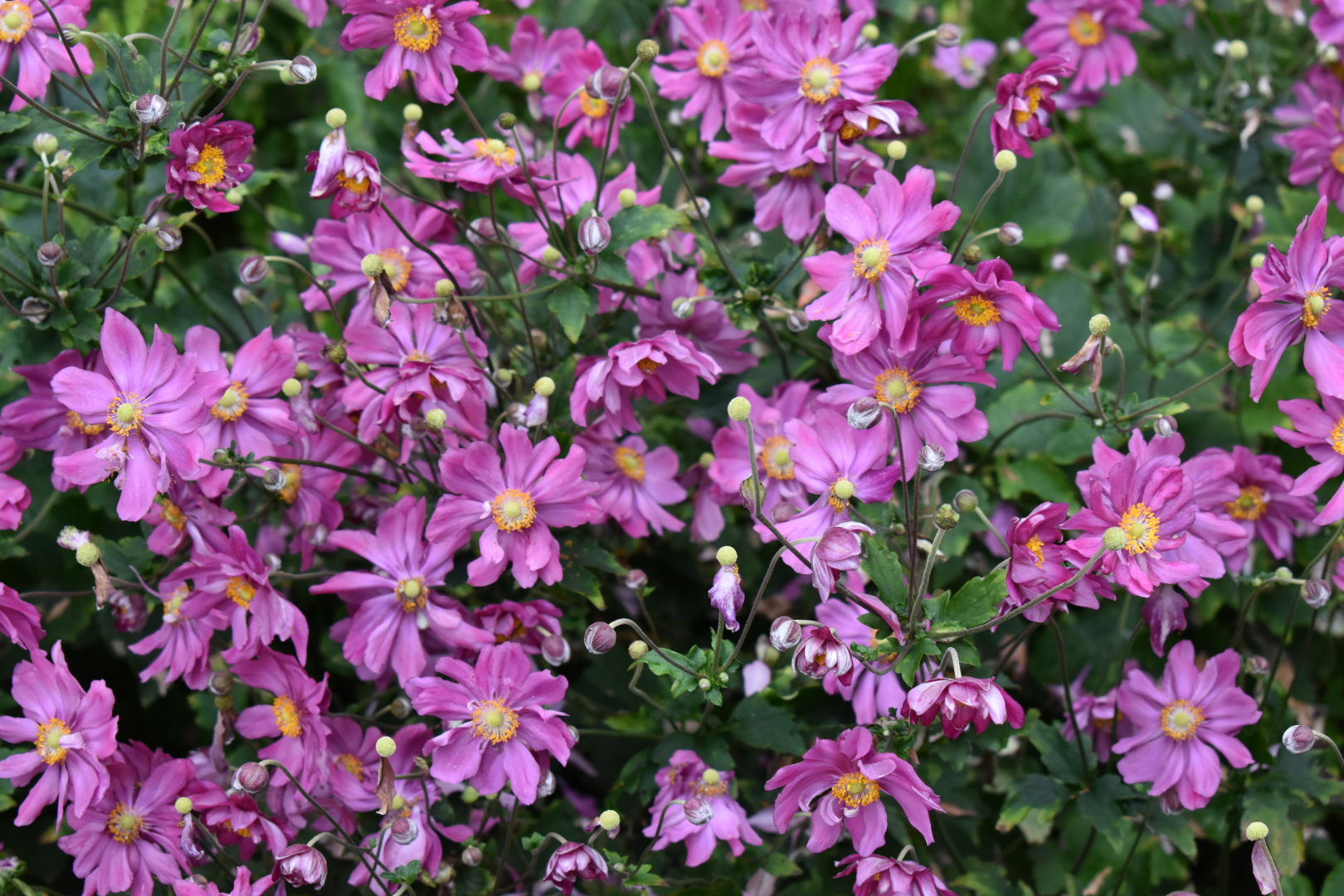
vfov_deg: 16.6
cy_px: 448
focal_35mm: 82
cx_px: 672
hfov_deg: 24.6
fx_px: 3080
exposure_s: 1/200
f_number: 5.6
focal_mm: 55
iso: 800
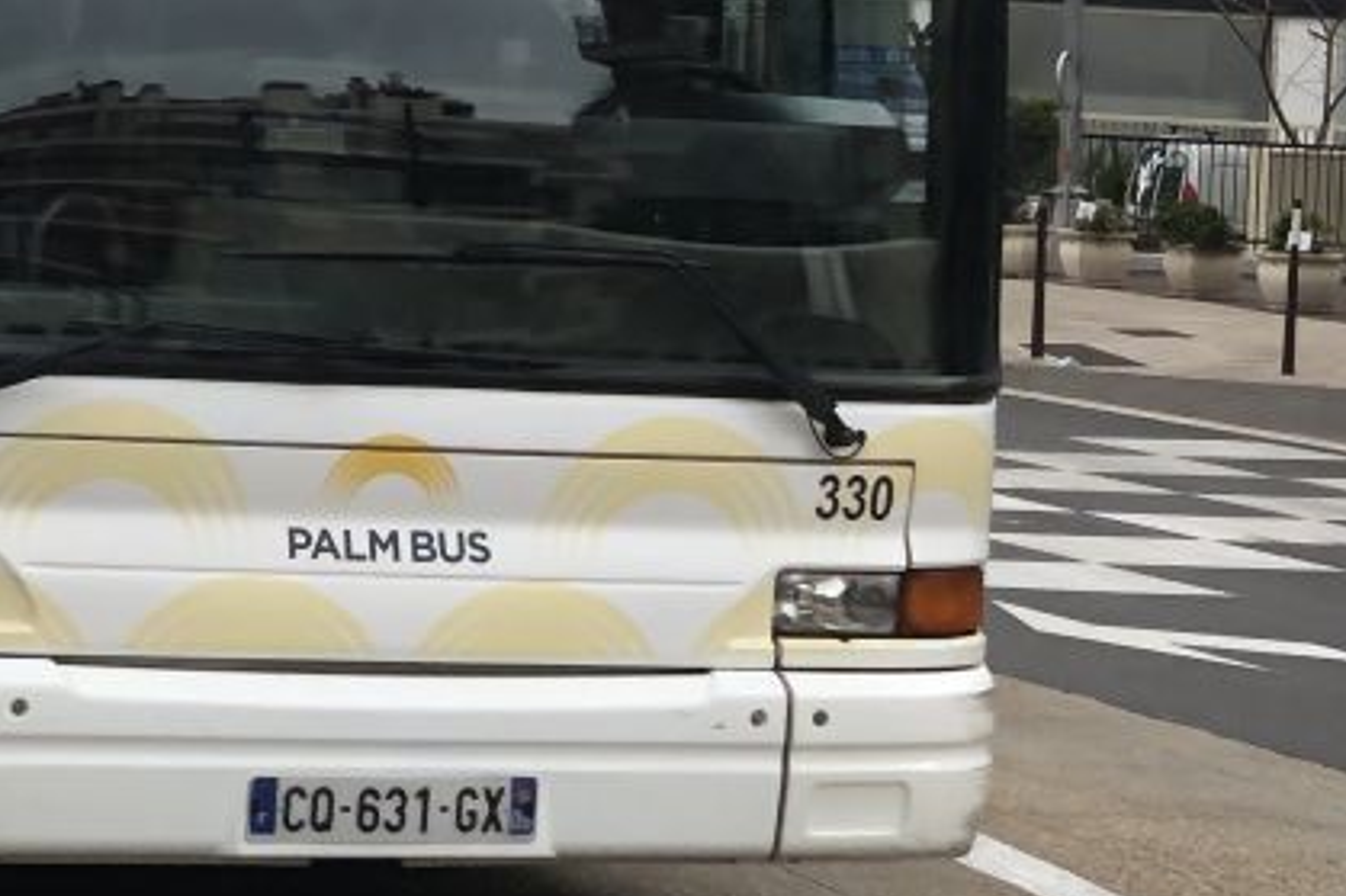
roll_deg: -2.7
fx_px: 5793
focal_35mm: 155
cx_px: 736
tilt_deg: +3.4
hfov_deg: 13.3
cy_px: -103
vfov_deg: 8.8
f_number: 2.4
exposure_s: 1/127
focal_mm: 6
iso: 25
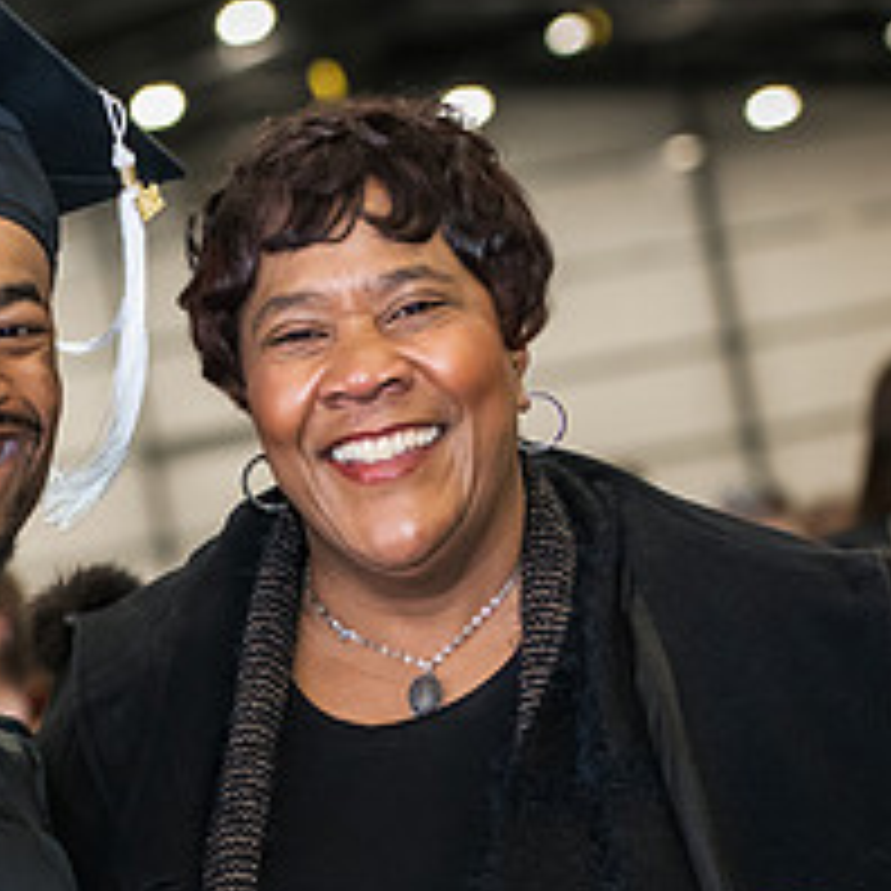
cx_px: 9
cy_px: 664
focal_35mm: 174
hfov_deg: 10.0
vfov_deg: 10.0
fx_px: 5067
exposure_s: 1/200
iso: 2000
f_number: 3.5
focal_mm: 70
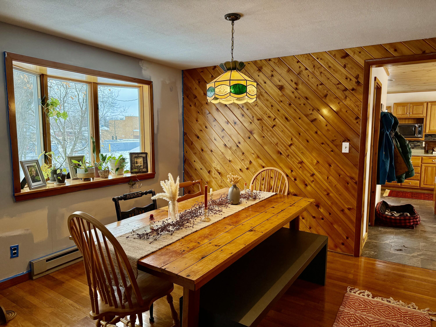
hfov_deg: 71.6
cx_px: 218
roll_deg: -0.2
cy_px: 164
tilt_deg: -6.1
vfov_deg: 56.8
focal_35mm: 24
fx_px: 302
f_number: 1.78
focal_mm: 6.76
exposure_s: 1/120
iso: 200
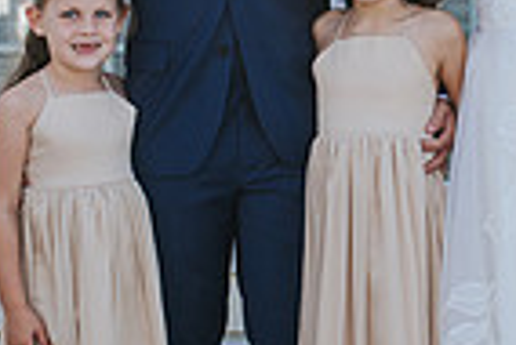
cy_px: 147
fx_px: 2353
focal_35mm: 164
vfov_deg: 8.4
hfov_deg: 12.4
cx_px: 432
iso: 125
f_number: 3.5
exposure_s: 1/400
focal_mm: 35
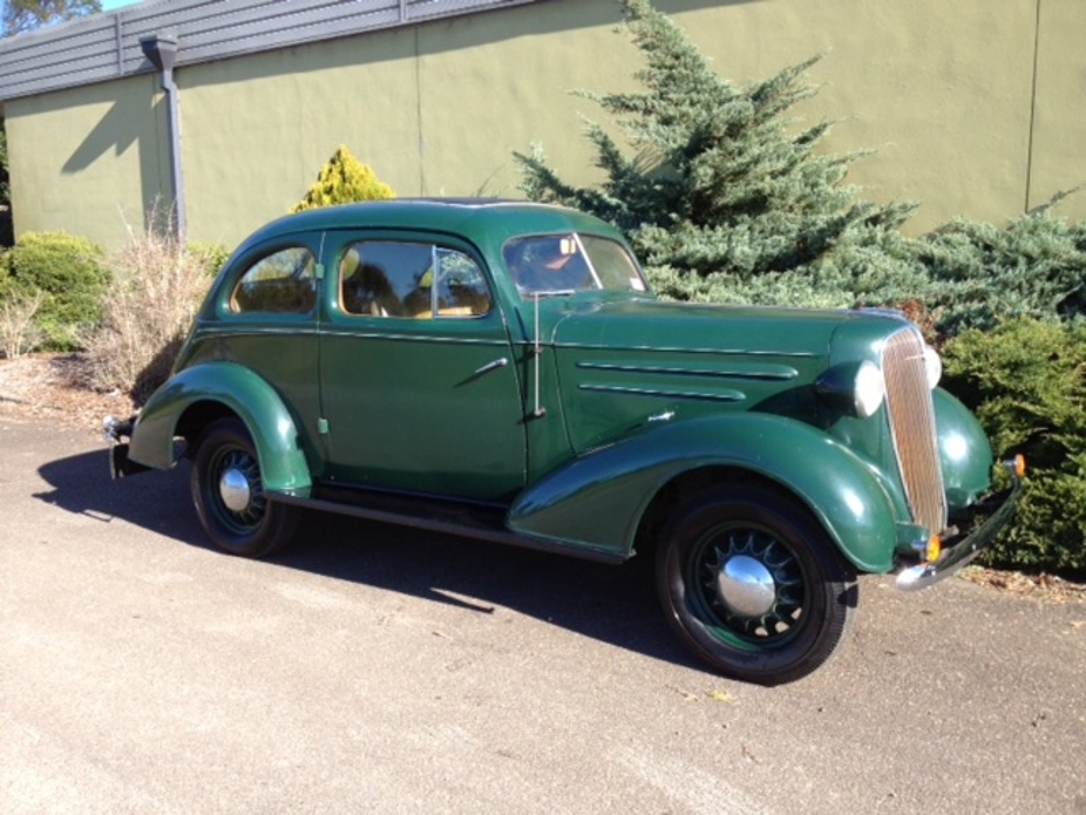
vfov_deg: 40.7
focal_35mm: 35
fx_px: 1098
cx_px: 543
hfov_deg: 52.6
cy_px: 408
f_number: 2.4
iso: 50
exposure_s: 1/456
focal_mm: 4.28
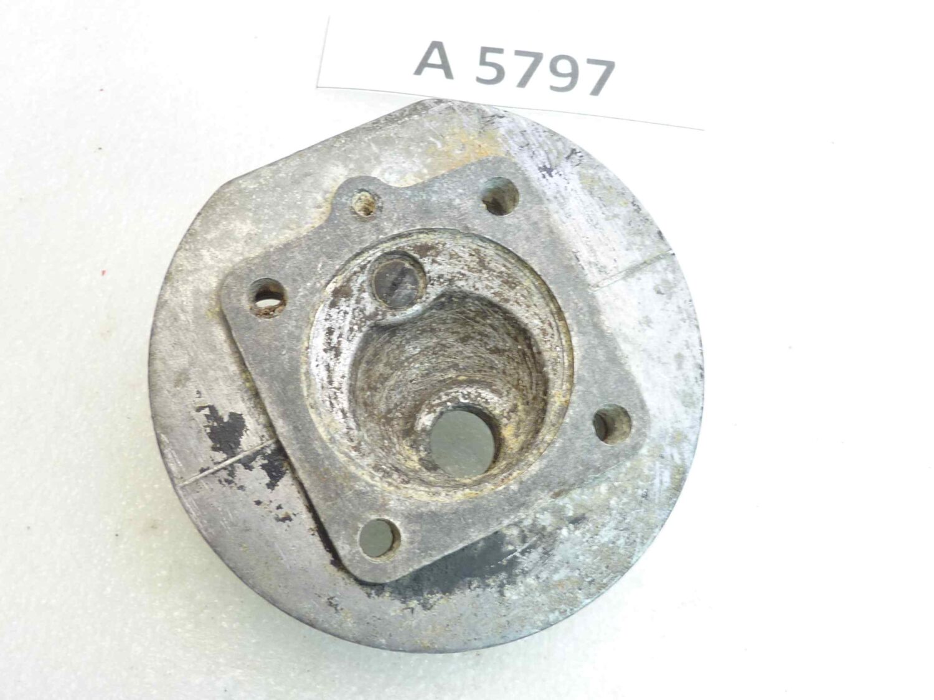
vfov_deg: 37.7
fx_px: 1025
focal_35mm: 38
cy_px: 350
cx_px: 467
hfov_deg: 49.0
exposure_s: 1/10
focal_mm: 4.4
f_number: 3.3
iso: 80
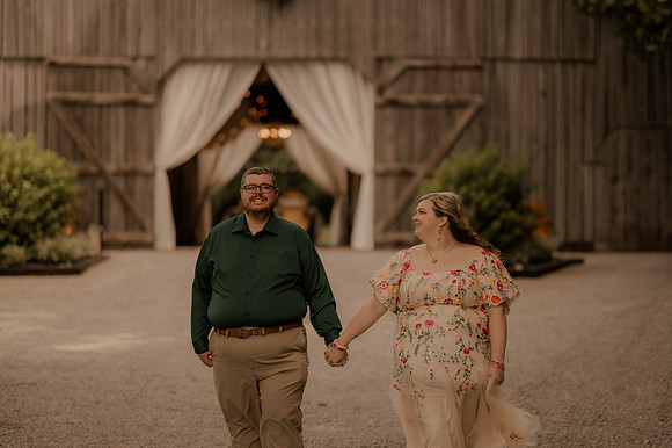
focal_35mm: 85
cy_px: 224
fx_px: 1586
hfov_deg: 23.9
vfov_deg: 16.1
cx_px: 336
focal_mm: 85
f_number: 1.4
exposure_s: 1/2500
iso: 250
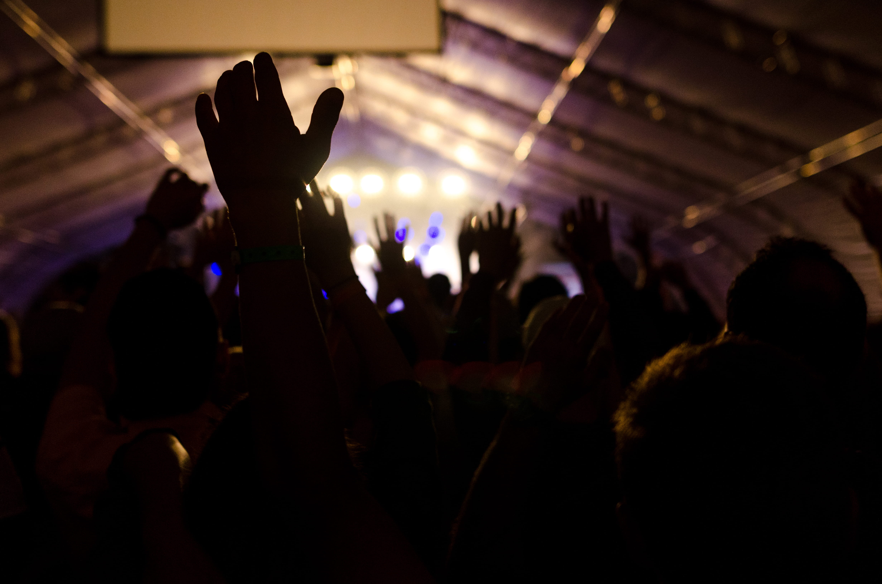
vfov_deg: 36.7
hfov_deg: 53.2
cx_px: 441
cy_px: 292
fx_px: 880
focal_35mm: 36
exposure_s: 1/100
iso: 640
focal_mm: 24
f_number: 2
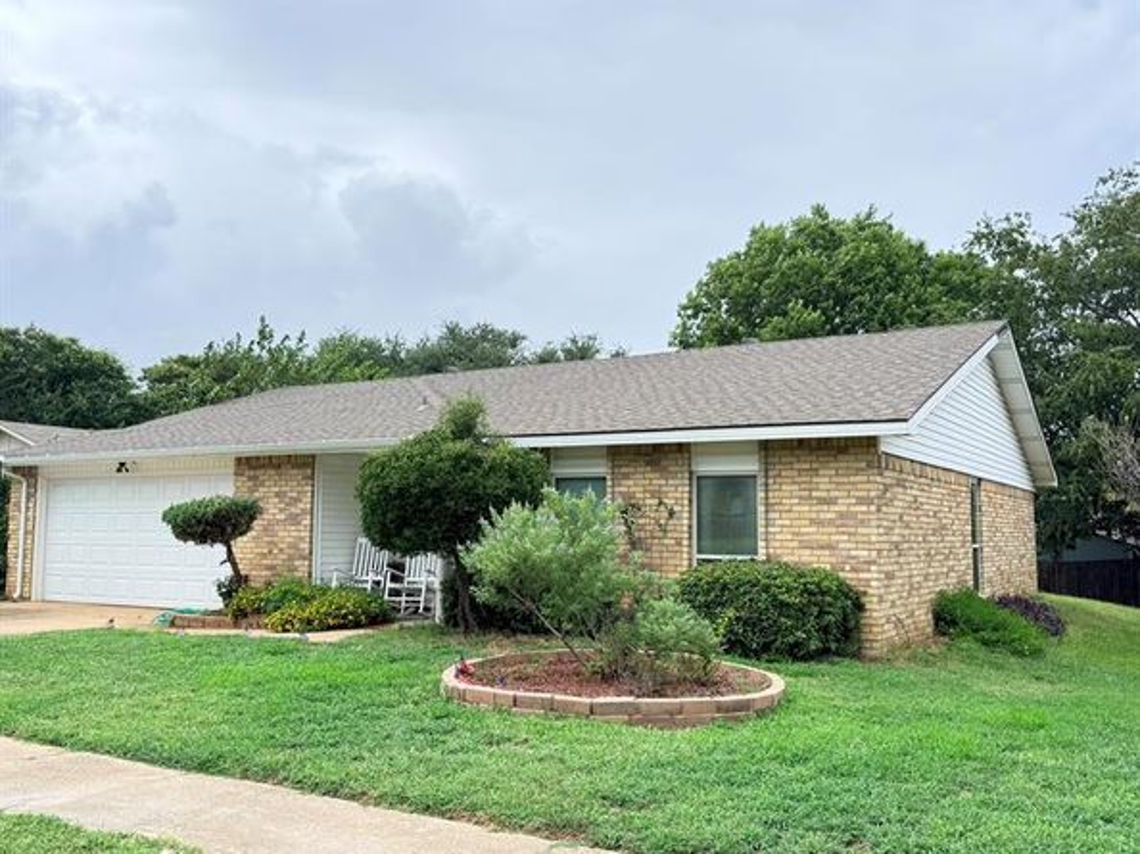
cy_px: 427
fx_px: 790
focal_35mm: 24
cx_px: 570
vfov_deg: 56.8
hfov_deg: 71.6
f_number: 1.78
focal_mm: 6.76
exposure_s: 1/3145
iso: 100
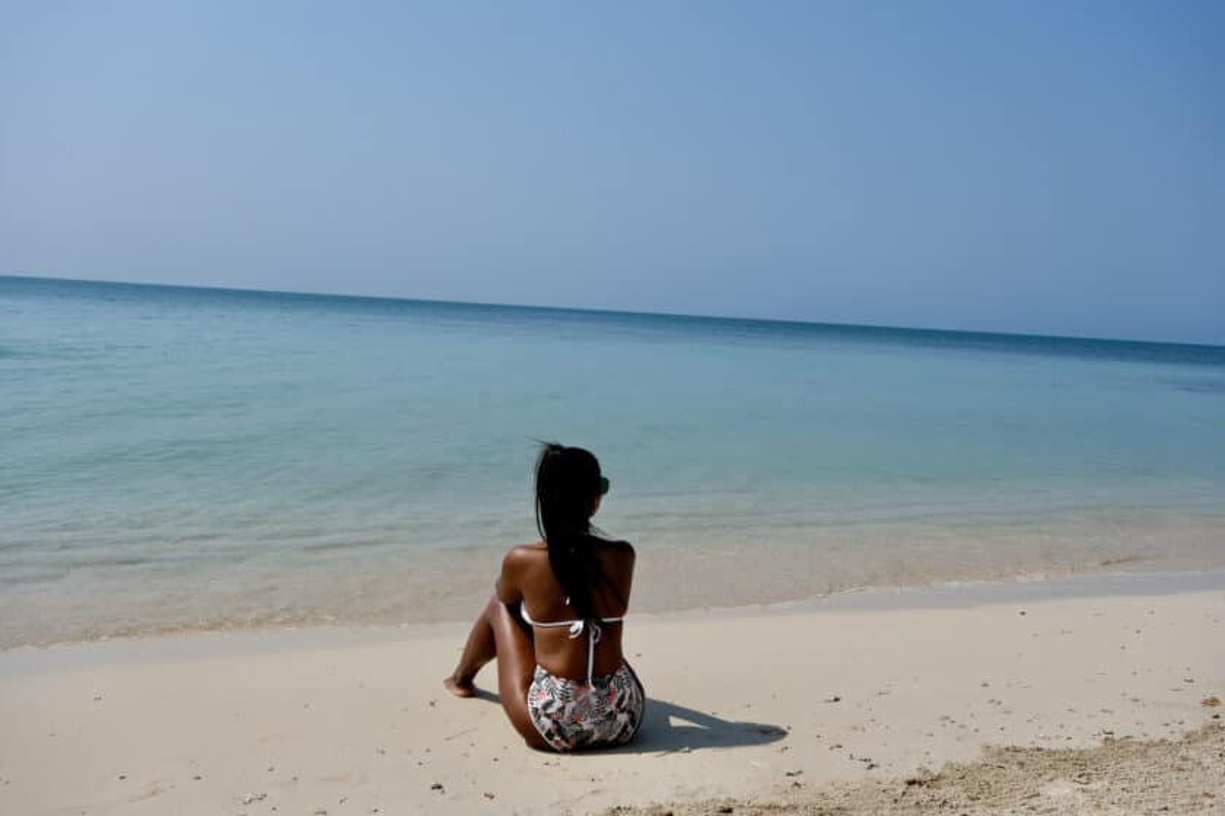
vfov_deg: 45.0
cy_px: 408
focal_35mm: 29
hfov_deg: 63.7
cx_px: 612
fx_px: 987
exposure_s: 1/1500
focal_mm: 19.2
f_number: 5.6
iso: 160
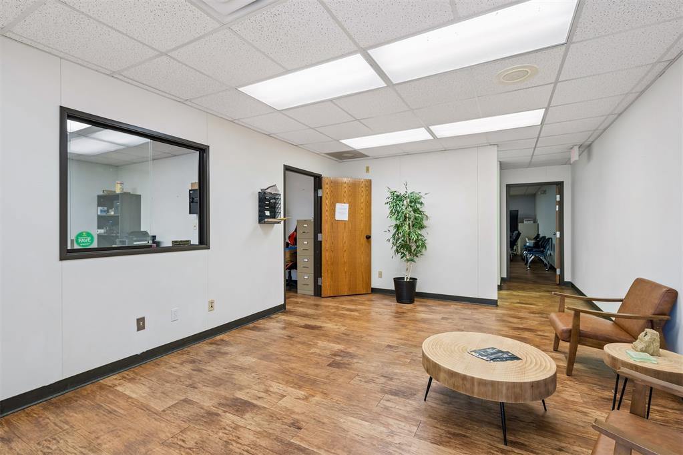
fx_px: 304
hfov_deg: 96.7
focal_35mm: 16
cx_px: 342
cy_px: 228
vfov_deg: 73.7
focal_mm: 16
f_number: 8
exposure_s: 1/10
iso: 200
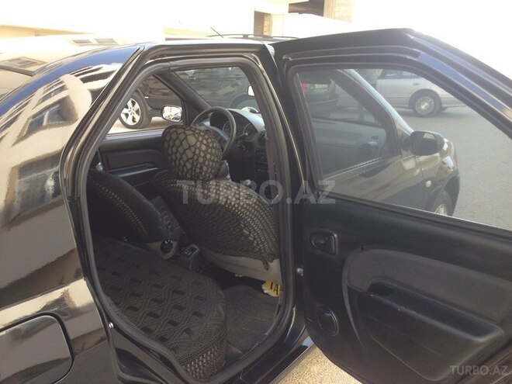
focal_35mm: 33
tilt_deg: -12.7
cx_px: 256
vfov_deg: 42.9
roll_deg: -2.2
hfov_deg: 55.4
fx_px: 488
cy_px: 192
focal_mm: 4.12
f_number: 2.4
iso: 50
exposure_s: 1/120
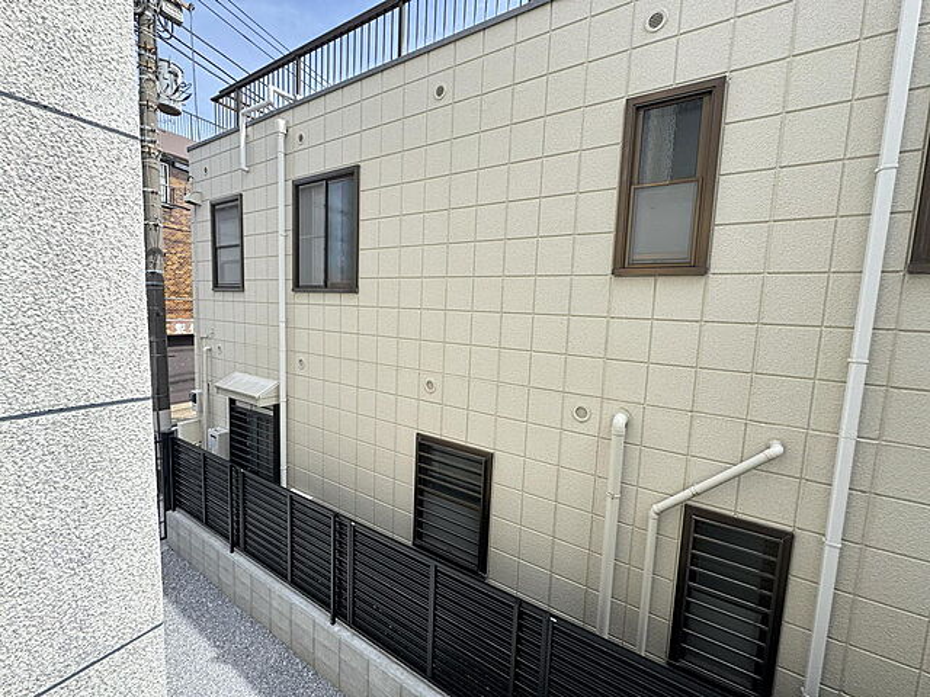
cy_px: 348
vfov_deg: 85.7
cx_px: 465
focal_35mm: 14
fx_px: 376
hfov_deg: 102.1
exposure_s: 1/596
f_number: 2.2
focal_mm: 2.22
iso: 40
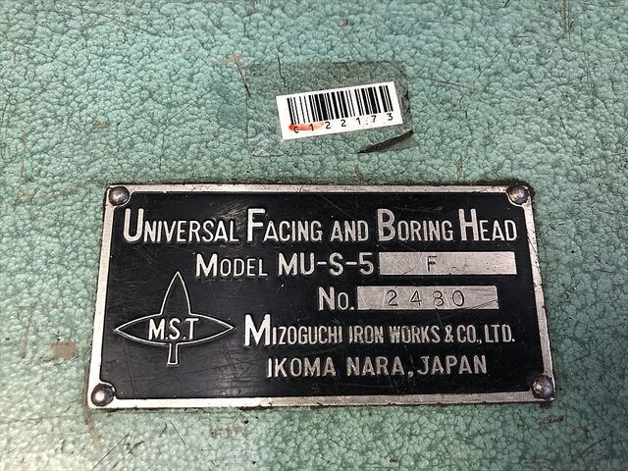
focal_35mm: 28
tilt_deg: -74.0
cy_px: 236
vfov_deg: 49.7
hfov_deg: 63.4
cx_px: 314
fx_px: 508
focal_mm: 3.99
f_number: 1.8
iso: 40
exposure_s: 1/17
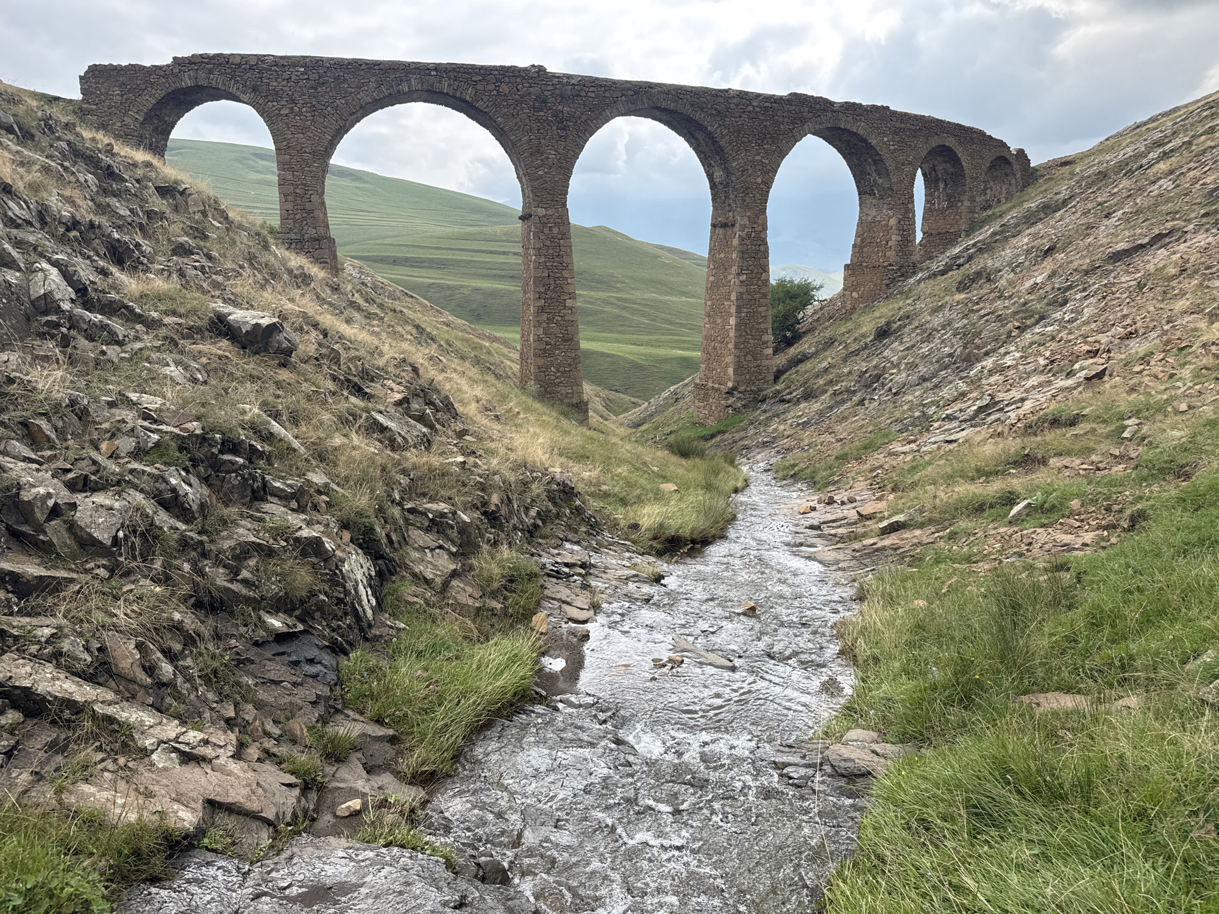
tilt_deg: -12.3
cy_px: 457
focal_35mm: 24
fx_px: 845
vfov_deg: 56.8
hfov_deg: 71.6
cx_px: 610
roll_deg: +1.8
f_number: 1.78
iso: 80
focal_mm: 6.76
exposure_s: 1/1560
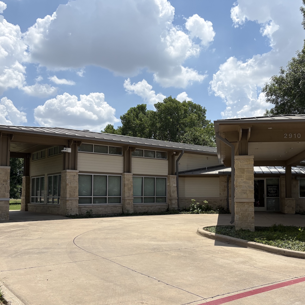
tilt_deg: +2.9
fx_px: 349
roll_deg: +0.0
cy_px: 171
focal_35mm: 35
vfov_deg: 47.1
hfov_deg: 46.8
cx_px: 191
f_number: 1.6
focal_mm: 5.96
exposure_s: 1/5814
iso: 50
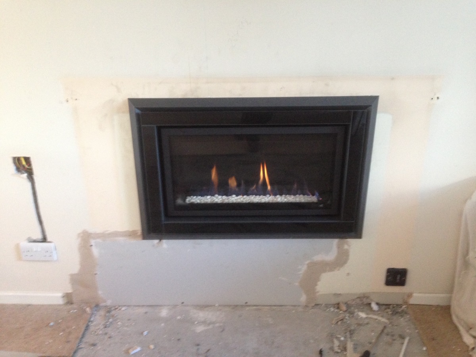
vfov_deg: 42.9
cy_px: 178
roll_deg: +0.8
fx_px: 454
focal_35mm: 33
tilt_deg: -23.5
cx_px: 238
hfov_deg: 55.4
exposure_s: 1/20
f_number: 2.4
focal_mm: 4.12
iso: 250
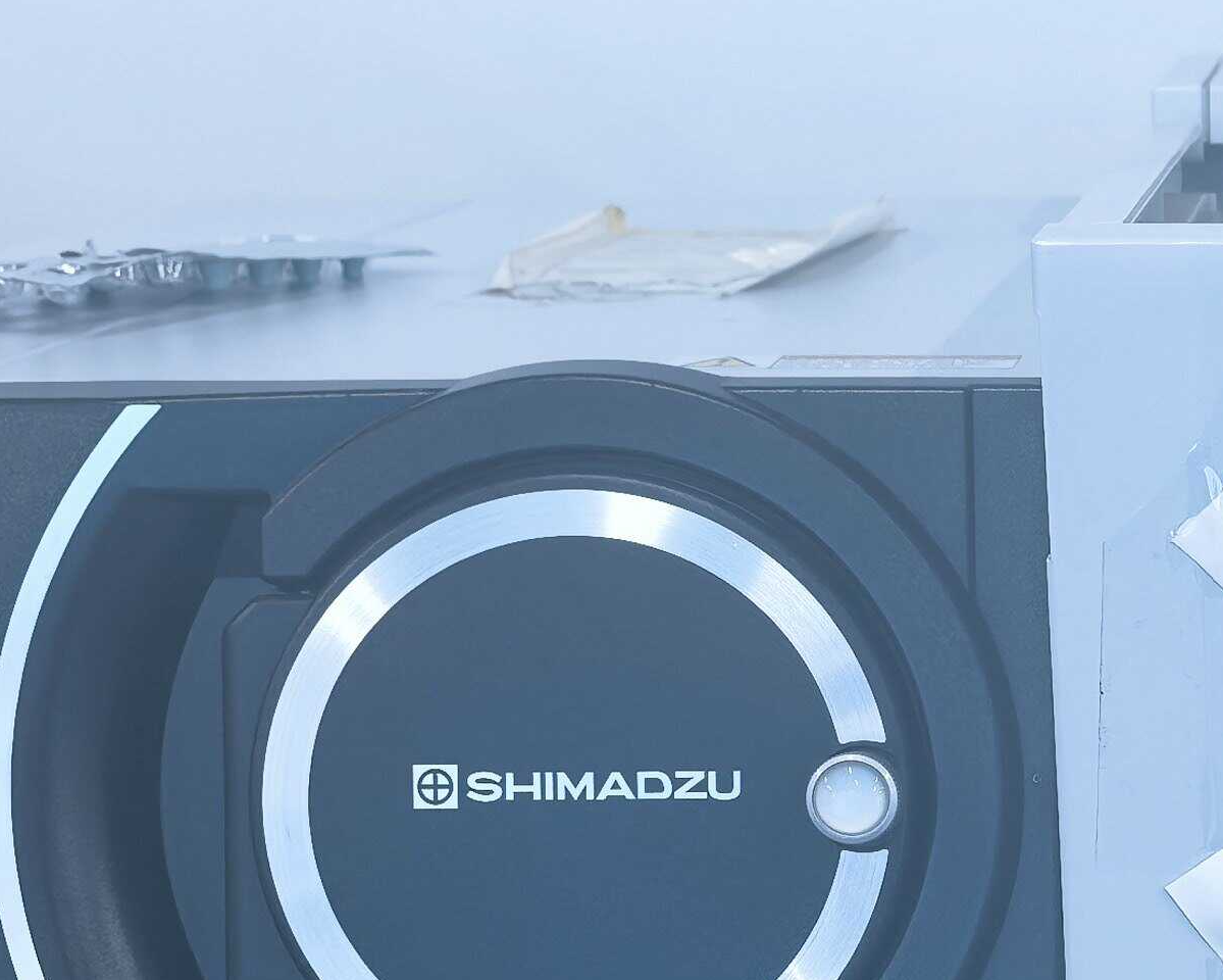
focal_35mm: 80
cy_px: 780
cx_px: 1466
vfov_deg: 19.0
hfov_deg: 22.0
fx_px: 2897
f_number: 2
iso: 200
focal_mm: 8.5
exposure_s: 1/100
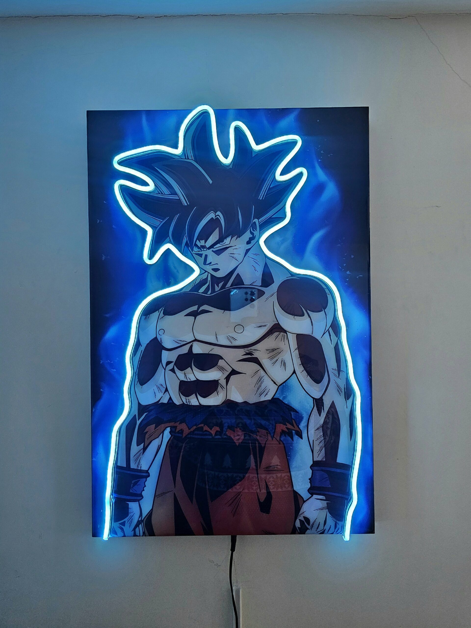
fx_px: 417
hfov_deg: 58.9
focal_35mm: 23
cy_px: 314
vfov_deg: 73.9
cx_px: 236
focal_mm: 6.3
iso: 800
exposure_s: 1/120
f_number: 1.7
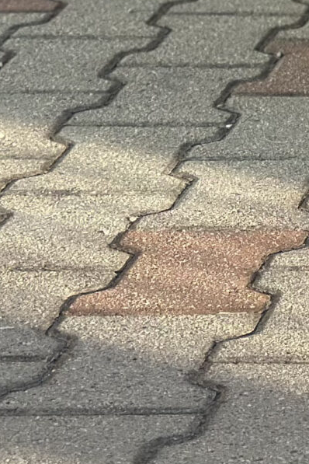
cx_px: 900
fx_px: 2755
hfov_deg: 6.0
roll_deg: +0.6
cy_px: -86
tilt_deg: -14.2
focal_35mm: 214
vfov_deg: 9.5
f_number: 1.78
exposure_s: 1/1815
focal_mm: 6.86
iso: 80
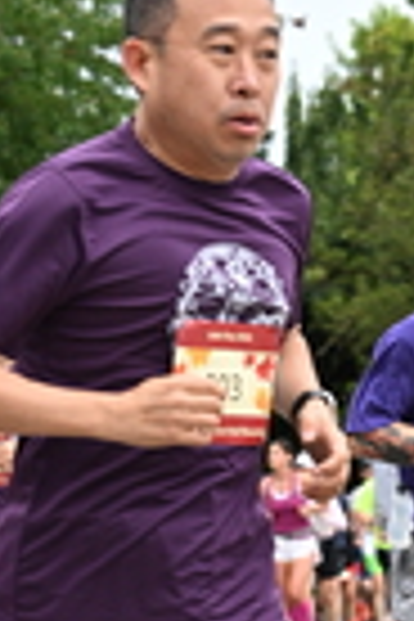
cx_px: 650
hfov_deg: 6.4
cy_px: 454
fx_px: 3657
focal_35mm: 212
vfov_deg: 9.7
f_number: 4
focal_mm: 53
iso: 1600
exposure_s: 1/800
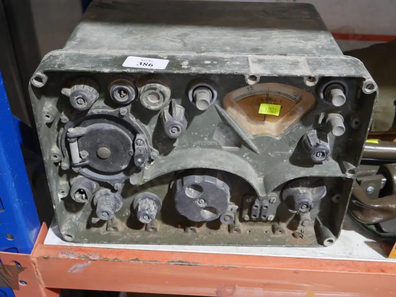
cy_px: 148
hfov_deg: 46.8
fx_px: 458
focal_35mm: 40
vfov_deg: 36.0
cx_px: 198
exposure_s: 1/60
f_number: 4.5
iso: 1000
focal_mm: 20
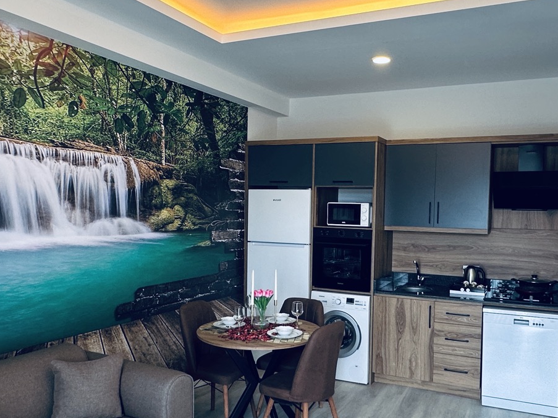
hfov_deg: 58.2
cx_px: 312
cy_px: 232
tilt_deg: -2.4
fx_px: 500
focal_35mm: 31
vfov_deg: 45.4
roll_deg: -0.7
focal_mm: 2.22
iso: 125
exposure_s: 1/100
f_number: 2.2
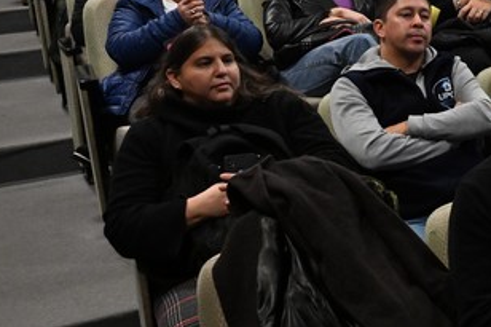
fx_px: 1063
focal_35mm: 78
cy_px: 60
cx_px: 671
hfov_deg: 22.6
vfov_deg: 17.3
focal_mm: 24
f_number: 4.5
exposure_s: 1/200
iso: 4000
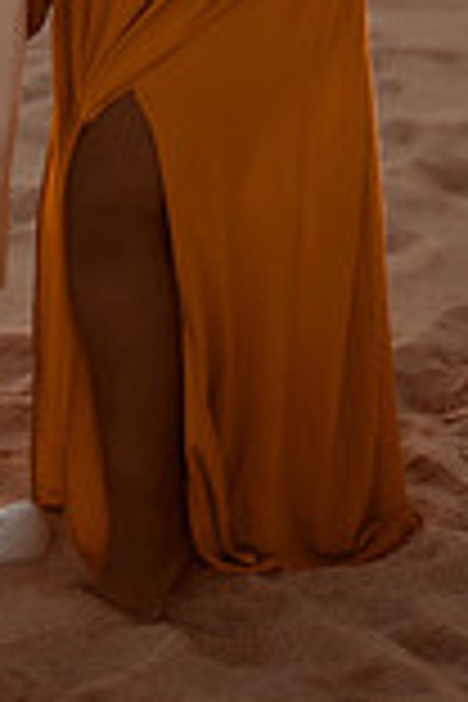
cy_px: -306
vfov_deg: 11.8
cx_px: -72
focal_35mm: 167
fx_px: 3256
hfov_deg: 8.1
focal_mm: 58
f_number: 1.4
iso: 100
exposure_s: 1/4000
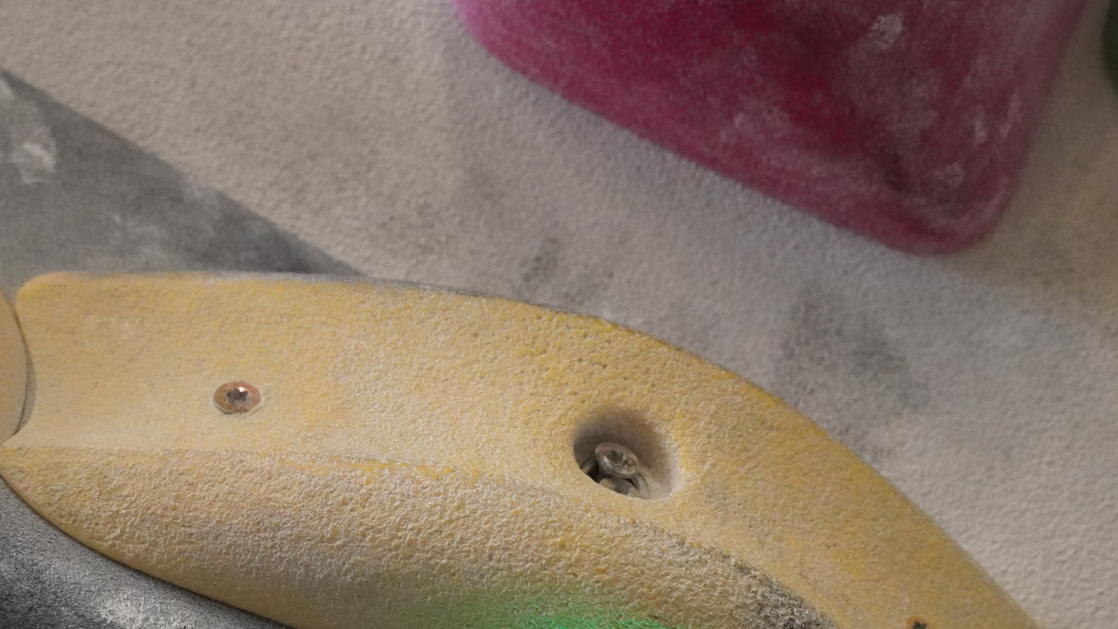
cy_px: 604
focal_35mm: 107
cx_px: 608
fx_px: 3169
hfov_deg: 20.0
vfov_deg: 11.2
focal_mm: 39
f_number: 4.5
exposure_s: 1/100
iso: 6400
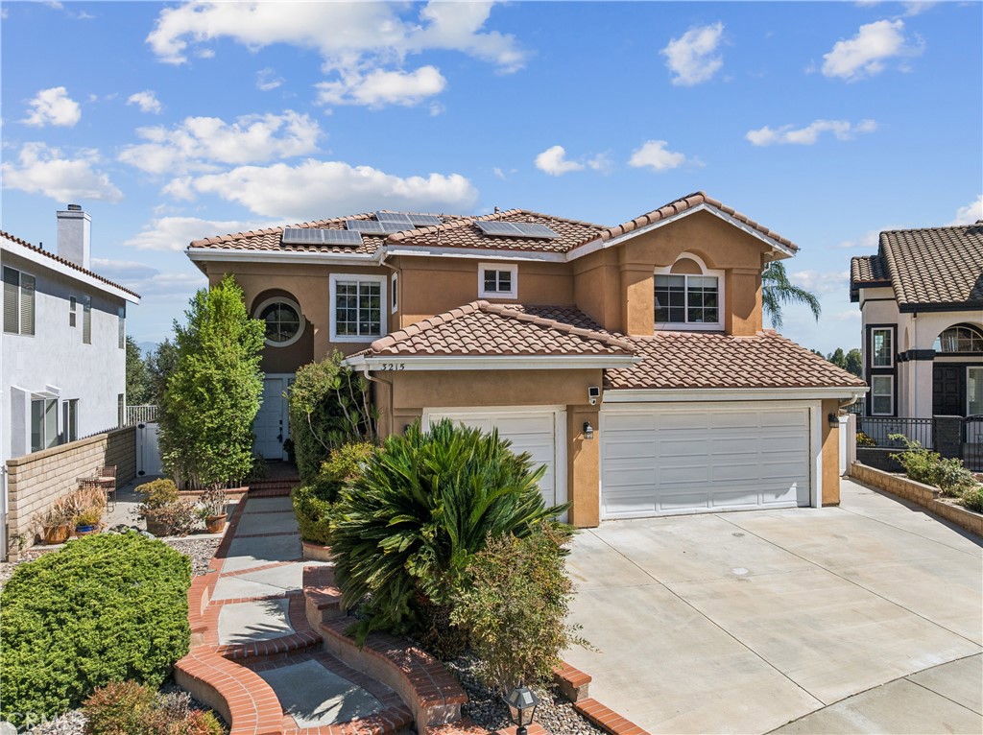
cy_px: 368
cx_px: 492
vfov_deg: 56.7
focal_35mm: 24
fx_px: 681
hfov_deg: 71.6
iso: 120
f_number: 2.8
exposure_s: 1/100
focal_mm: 12.3
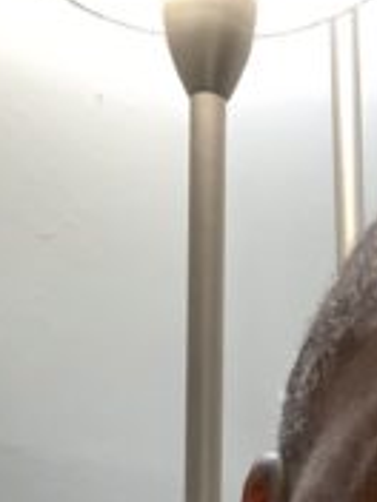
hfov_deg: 13.0
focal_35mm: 109
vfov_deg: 16.6
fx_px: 1583
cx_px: 514
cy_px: 733
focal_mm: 2.71
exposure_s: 1/40
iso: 800
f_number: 2.2
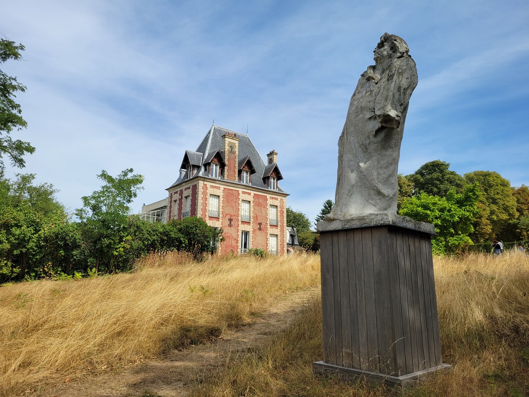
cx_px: 264
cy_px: 198
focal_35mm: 26
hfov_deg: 67.3
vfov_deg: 53.1
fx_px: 397
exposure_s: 1/2289
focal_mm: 5.4
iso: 40
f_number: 1.8
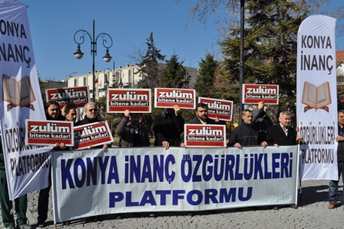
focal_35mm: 42
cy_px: 114
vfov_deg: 31.8
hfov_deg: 46.4
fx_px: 401
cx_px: 172
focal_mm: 28
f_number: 10
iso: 200
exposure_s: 1/400
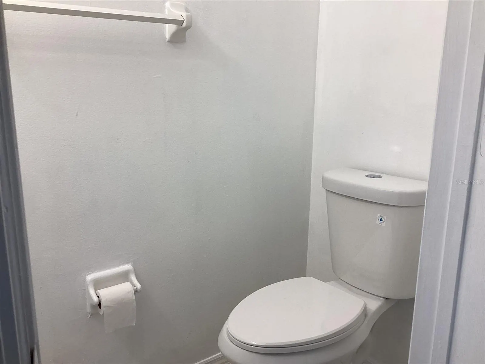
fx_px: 434
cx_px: 242
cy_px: 182
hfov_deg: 58.4
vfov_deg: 45.4
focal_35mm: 31
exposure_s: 1/120
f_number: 2.4
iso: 50
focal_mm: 3.3
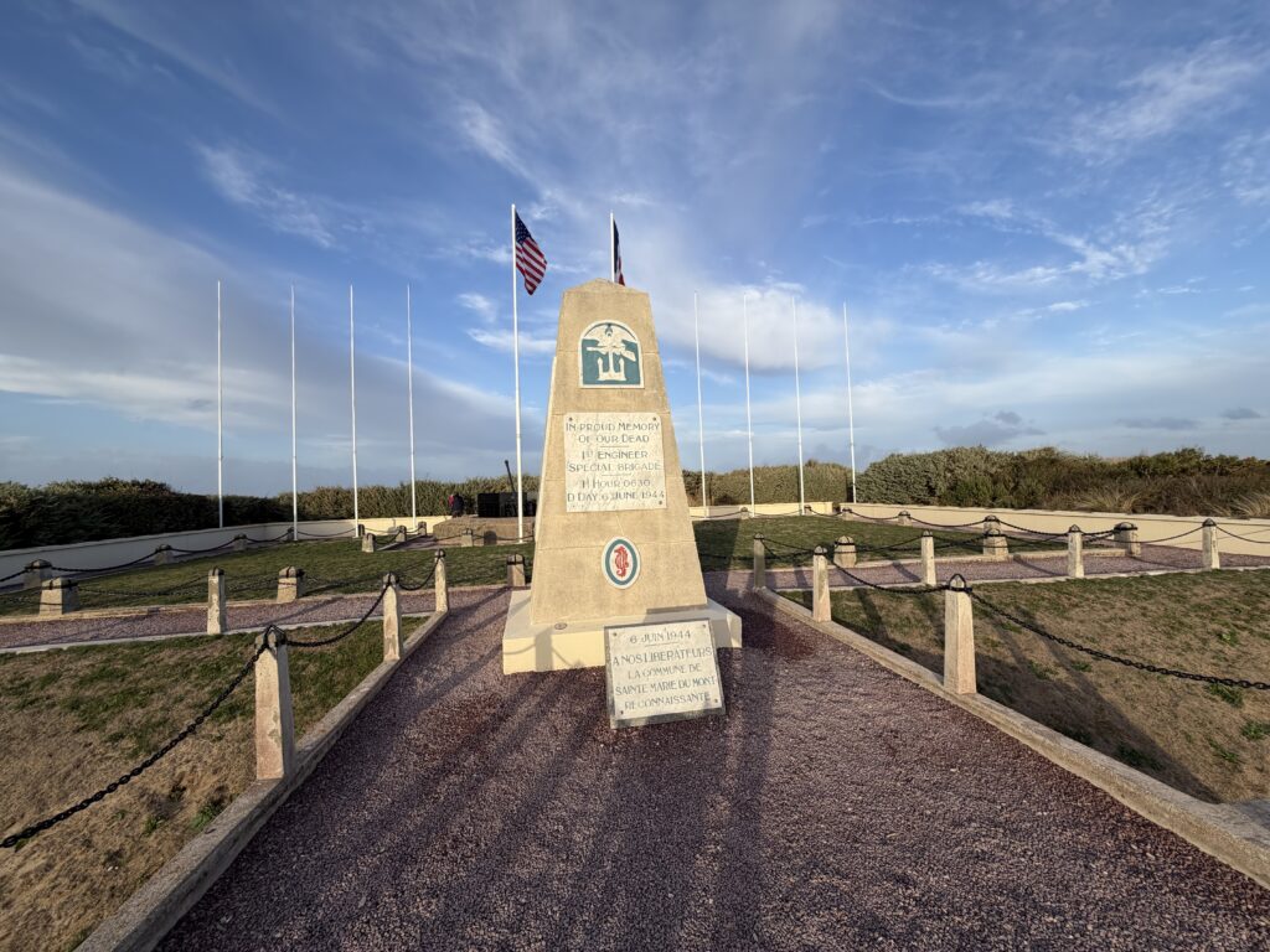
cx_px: 635
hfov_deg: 102.1
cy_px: 476
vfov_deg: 85.7
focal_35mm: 14
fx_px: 514
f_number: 2.2
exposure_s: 1/770
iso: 40
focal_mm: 2.22
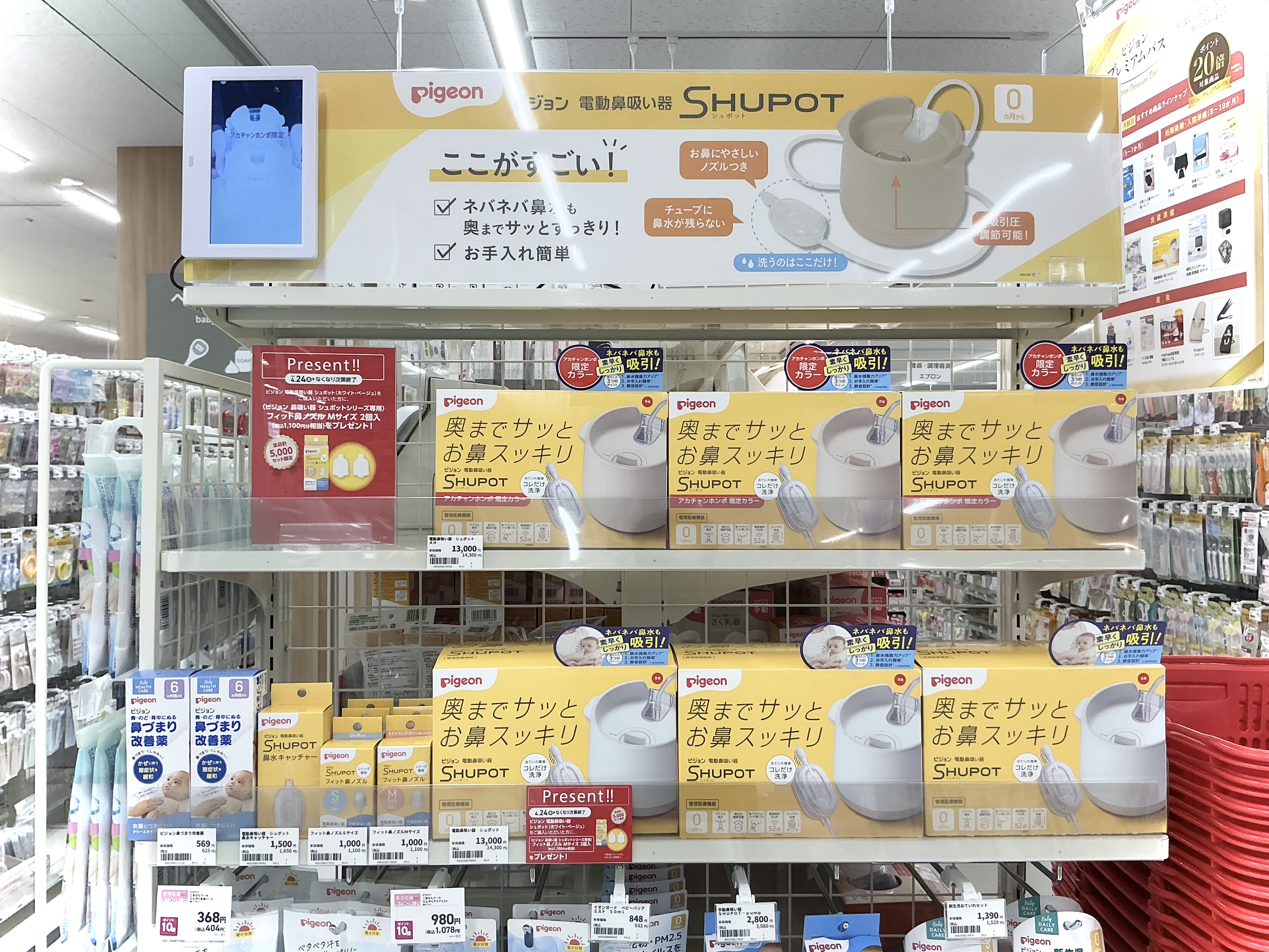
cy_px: 476
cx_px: 634
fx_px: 1063
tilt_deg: +0.2
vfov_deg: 48.2
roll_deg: -0.7
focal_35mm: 29
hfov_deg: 61.7
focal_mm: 3
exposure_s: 1/100
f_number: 1.8
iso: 40
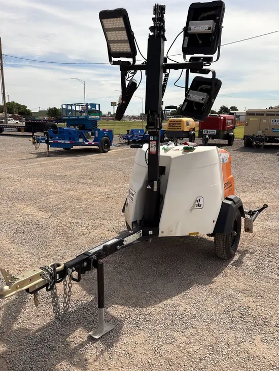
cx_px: 140
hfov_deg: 53.1
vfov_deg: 67.3
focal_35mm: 26
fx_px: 279
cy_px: 186
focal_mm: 5.96
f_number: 1.6
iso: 50
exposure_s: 1/5814
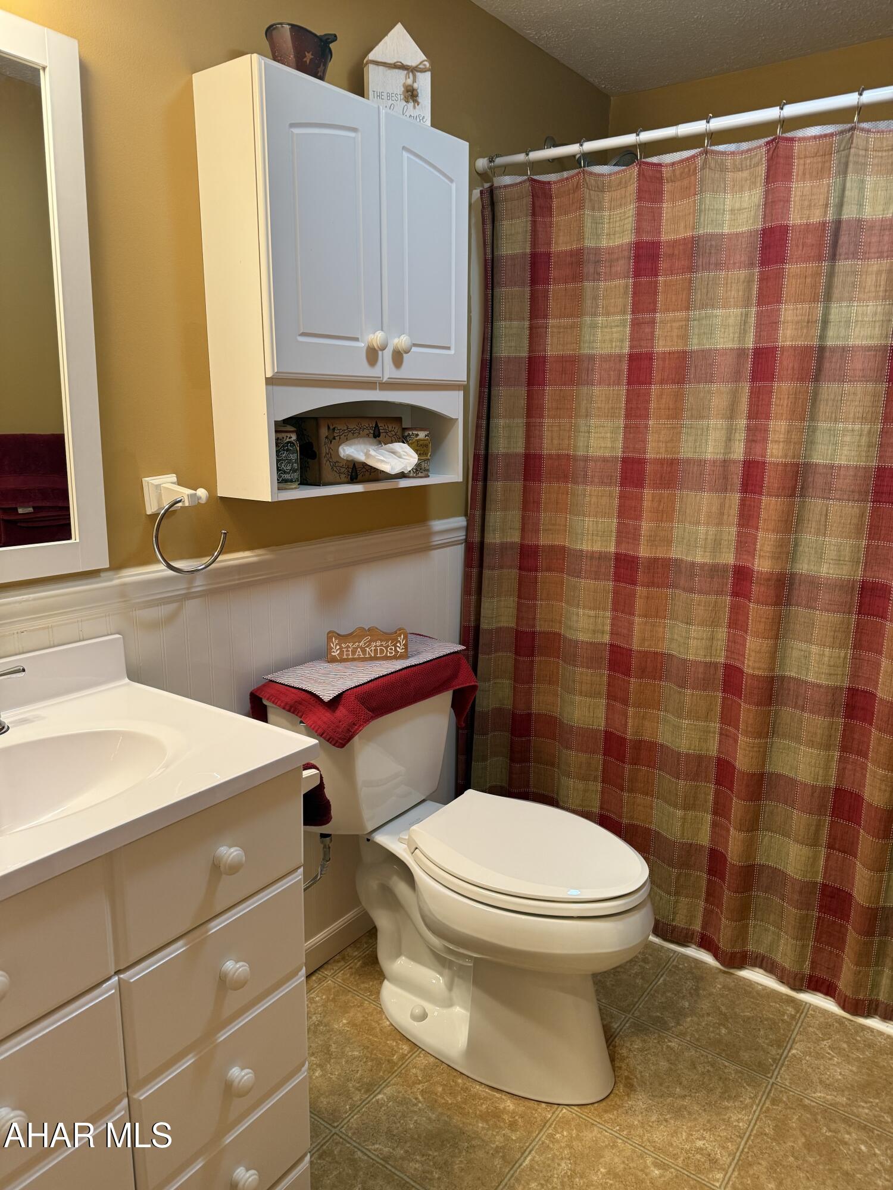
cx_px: 446
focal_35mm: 24
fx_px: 826
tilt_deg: -11.6
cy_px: 595
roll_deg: +0.3
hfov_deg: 56.8
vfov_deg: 71.6
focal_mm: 6.76
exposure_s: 1/60
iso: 160
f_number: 1.78
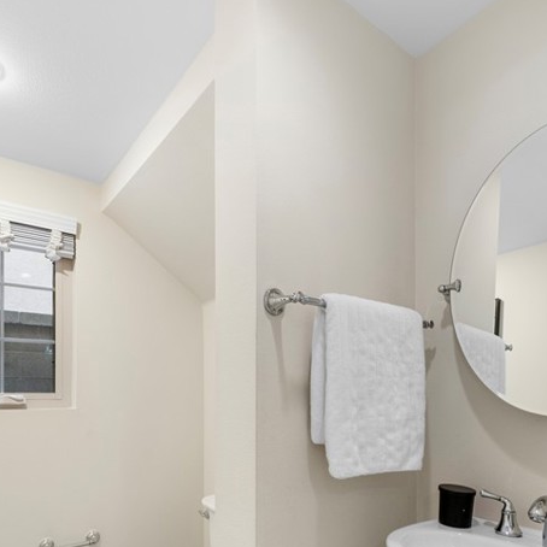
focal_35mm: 23
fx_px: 411
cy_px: 387
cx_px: 234
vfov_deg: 64.5
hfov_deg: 66.9
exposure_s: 1/4
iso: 800
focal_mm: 12
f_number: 8
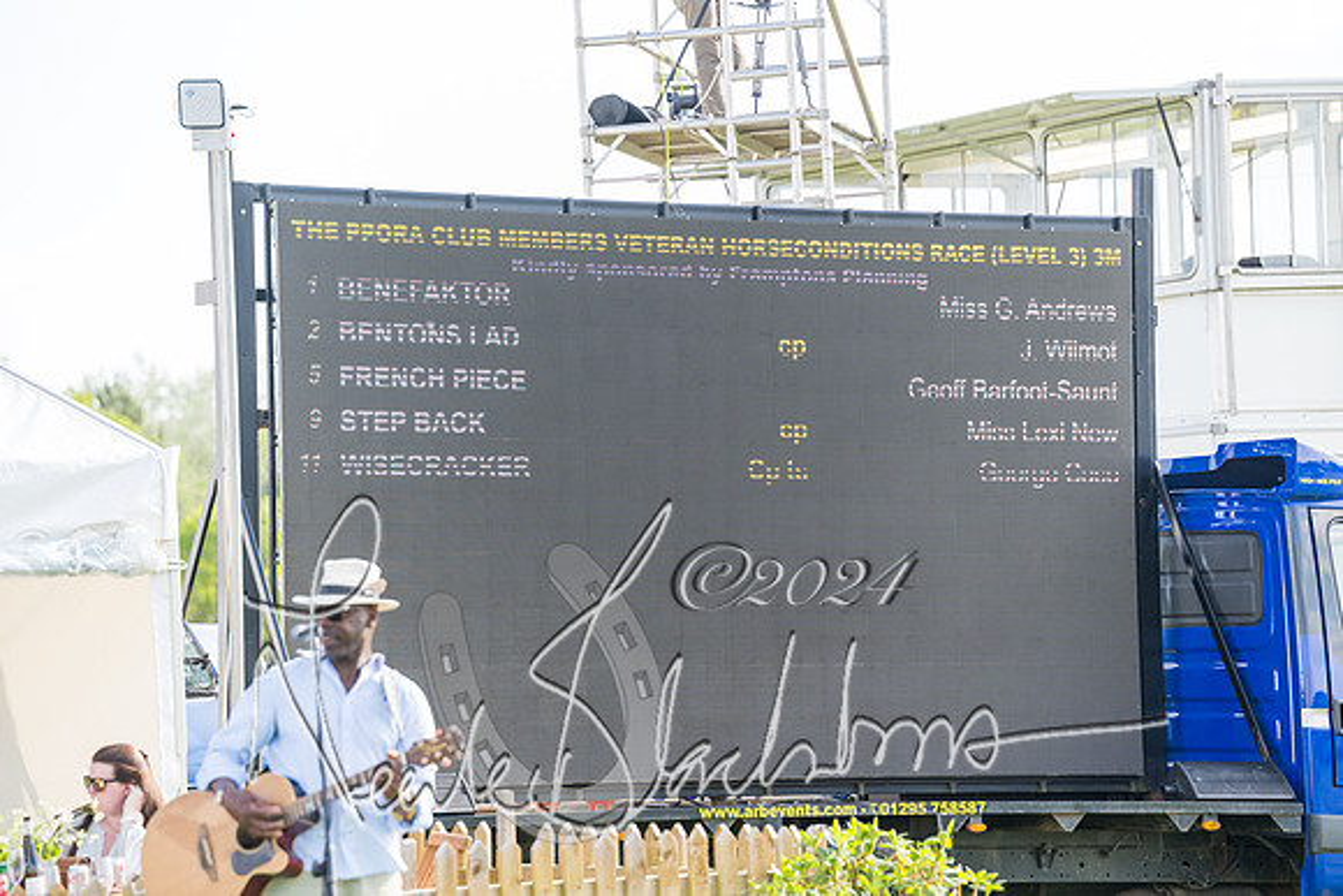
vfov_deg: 8.6
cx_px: 672
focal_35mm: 160
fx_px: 5970
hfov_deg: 12.8
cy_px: 448
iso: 500
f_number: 4
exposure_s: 1/2000
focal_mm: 160
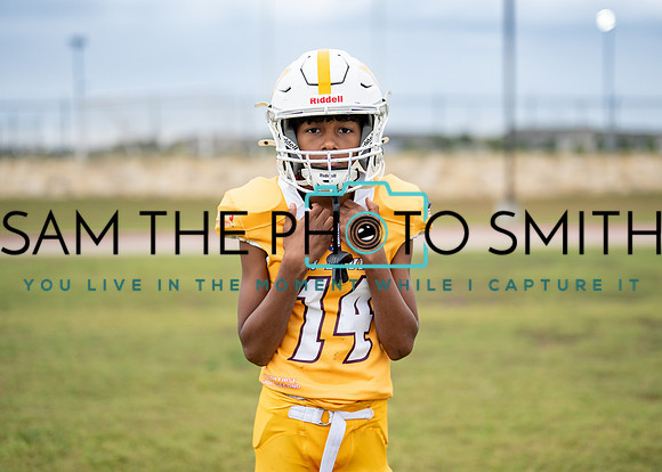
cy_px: 221
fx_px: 1130
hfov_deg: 32.6
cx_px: 348
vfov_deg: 23.6
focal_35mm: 60
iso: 320
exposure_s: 1/2000
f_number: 1.2
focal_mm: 50
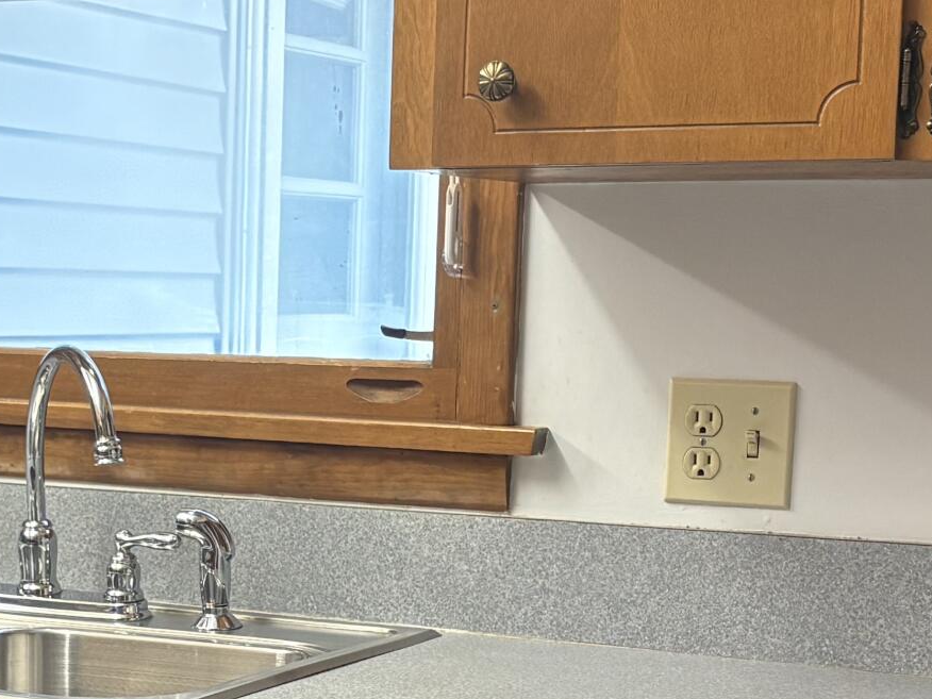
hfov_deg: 21.7
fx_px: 2396
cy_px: 584
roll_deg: -0.4
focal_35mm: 89
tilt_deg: -6.5
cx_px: 169
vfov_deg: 16.4
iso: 200
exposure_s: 1/60
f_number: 1.6
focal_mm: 5.96
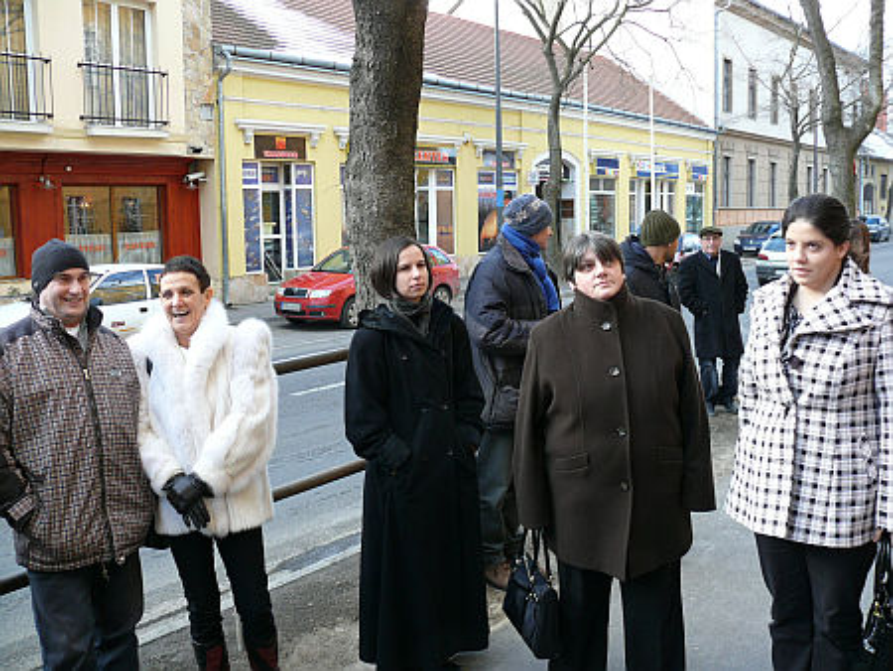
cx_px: 446
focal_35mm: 35
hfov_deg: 52.6
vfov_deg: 40.7
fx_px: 903
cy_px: 336
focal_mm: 7.4
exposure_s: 1/100
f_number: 2.8
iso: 100
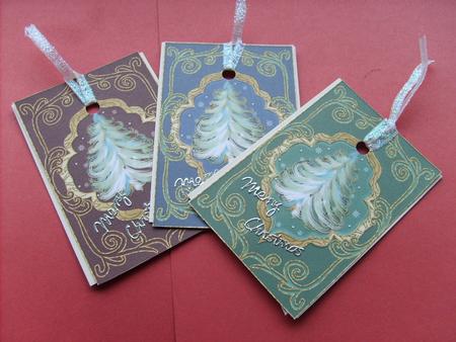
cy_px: 171
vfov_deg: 40.7
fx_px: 461
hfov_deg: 52.6
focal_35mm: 35
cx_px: 228
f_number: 2.8
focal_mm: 5.8
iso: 56
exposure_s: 1/30
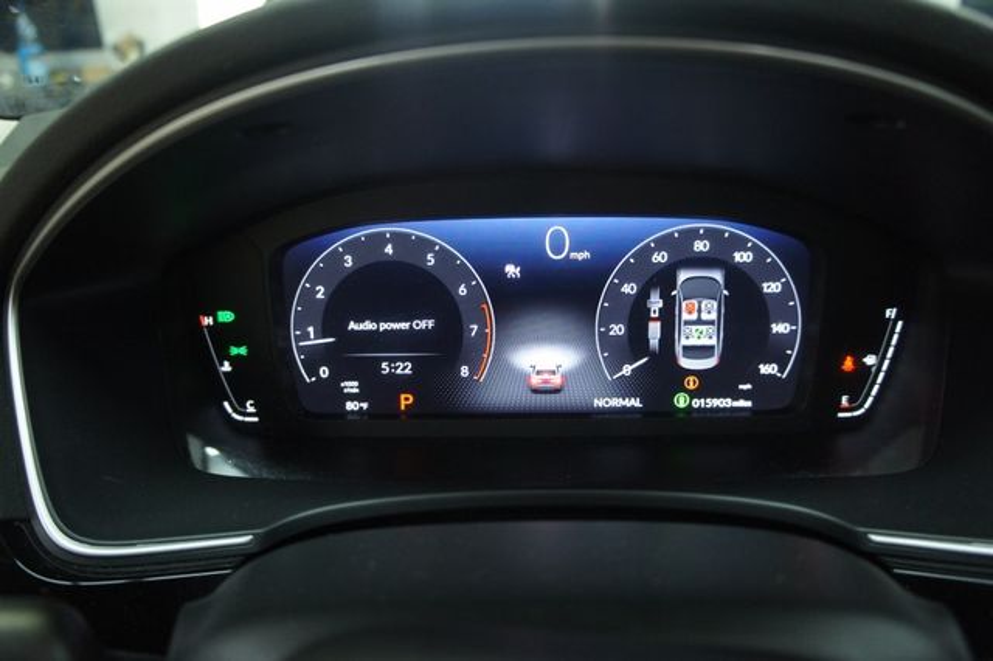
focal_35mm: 27
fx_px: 744
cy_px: 330
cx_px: 496
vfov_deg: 47.9
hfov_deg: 67.4
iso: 800
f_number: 3.5
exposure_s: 1/30
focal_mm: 18
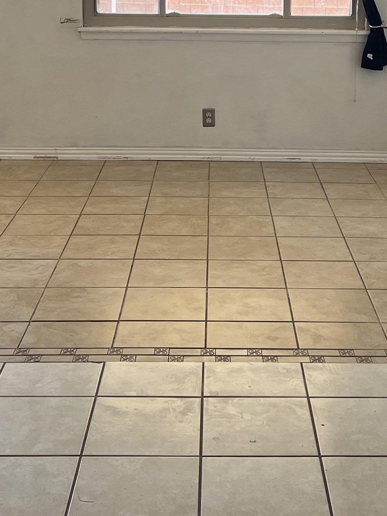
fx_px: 939
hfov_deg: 23.2
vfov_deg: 29.4
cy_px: 49
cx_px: 232
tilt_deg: -7.5
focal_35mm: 63
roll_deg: -0.7
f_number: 1.5
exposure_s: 1/121
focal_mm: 5.7
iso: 64
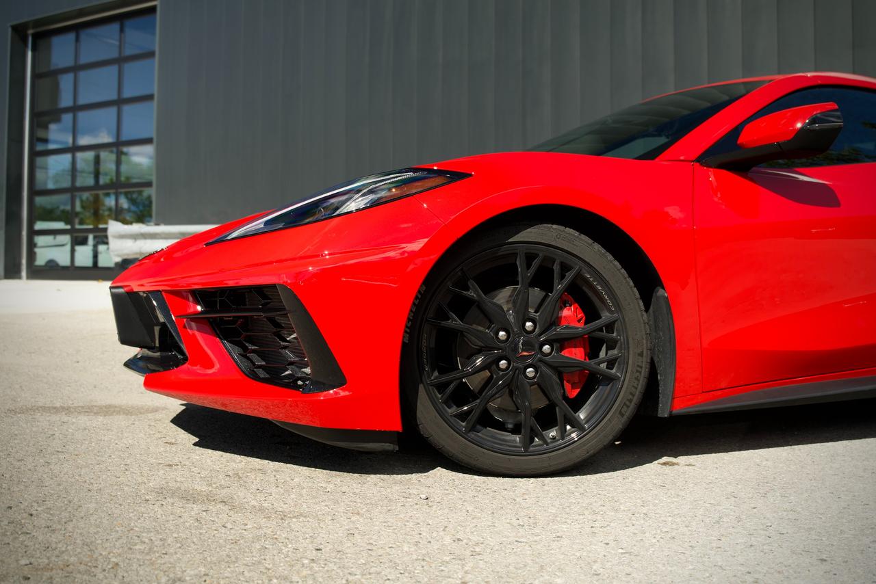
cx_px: 438
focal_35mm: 36
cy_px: 292
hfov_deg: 53.1
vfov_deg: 36.9
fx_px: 876
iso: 250
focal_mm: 24
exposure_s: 1/50
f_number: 3.2
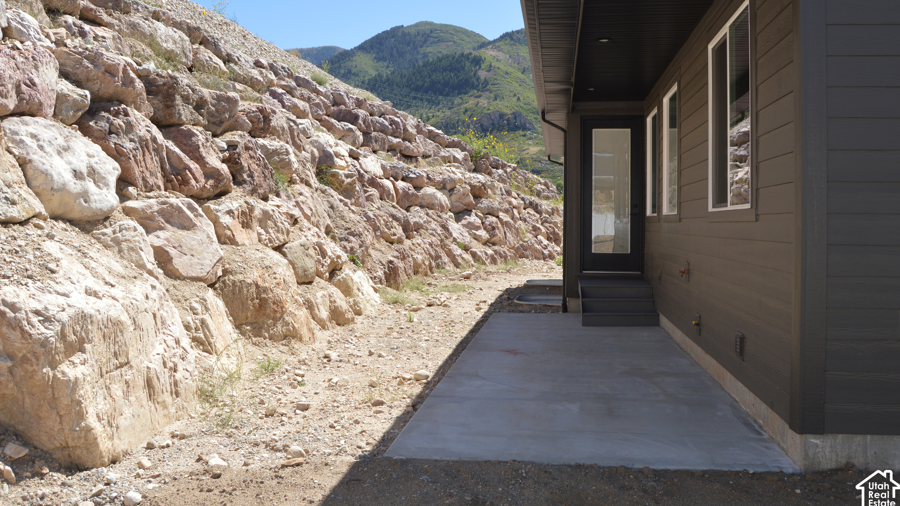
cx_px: 455
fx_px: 729
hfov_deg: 63.4
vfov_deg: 38.2
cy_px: 216
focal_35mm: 31
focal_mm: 19
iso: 100
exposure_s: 1/200
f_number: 8
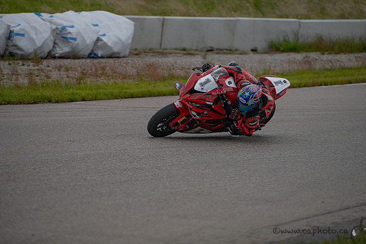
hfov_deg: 11.5
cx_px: 186
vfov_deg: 7.7
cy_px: 94
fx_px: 1820
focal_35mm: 179
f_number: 2.8
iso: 100
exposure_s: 1/1600
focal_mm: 145
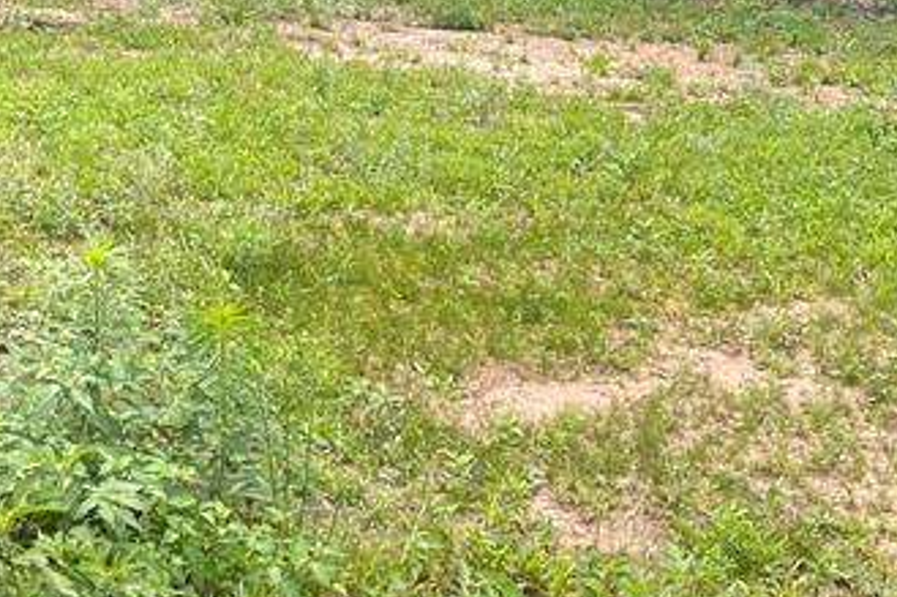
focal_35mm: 81
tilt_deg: -4.1
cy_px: -106
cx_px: 158
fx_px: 2017
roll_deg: +1.3
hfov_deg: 24.6
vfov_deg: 16.2
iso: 32
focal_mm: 5.1
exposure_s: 1/261
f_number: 1.6
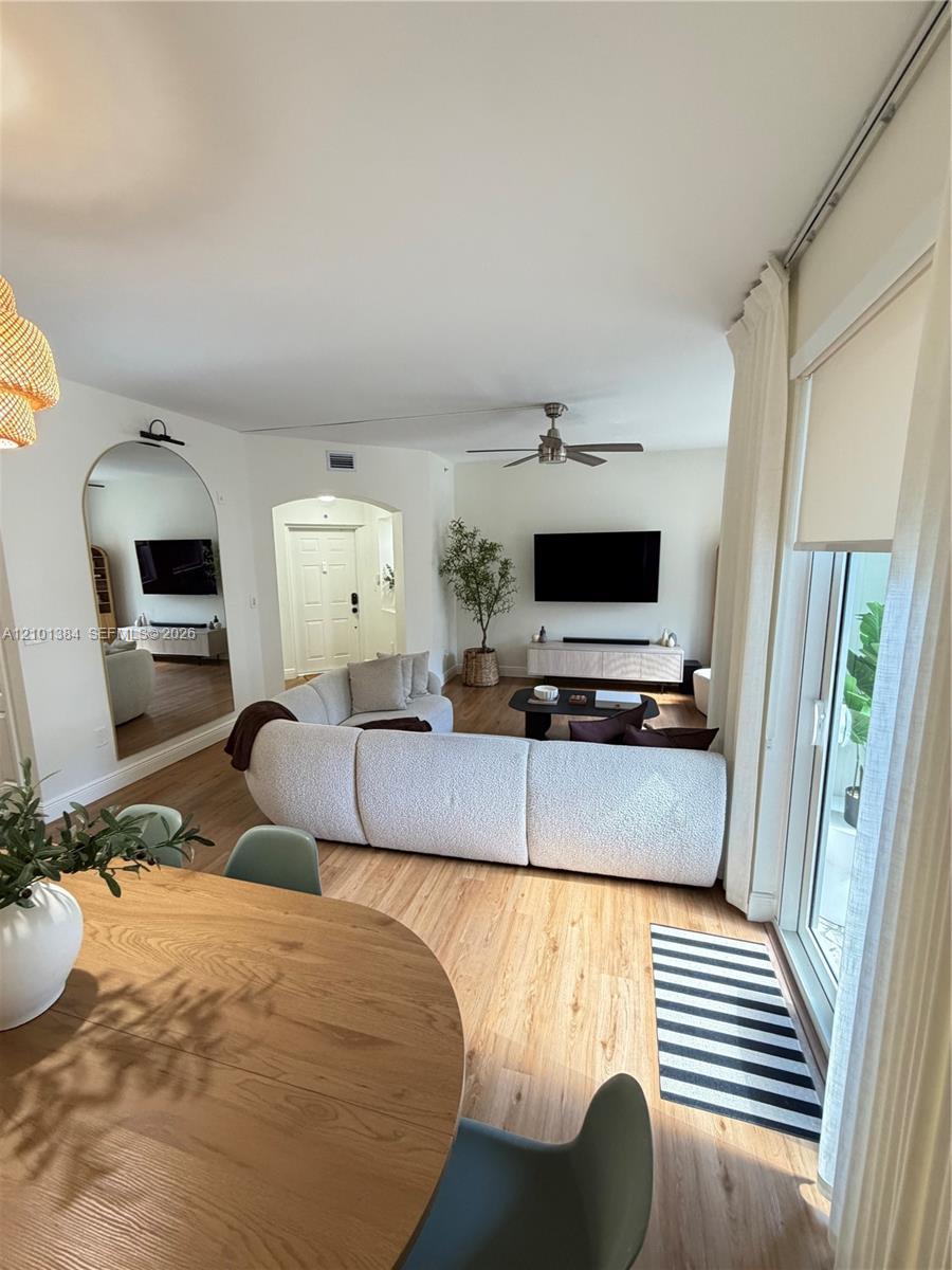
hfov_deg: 85.7
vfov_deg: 102.1
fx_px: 513
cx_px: 476
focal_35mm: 14
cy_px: 635
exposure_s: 1/60
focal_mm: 2.22
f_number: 2.2
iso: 400
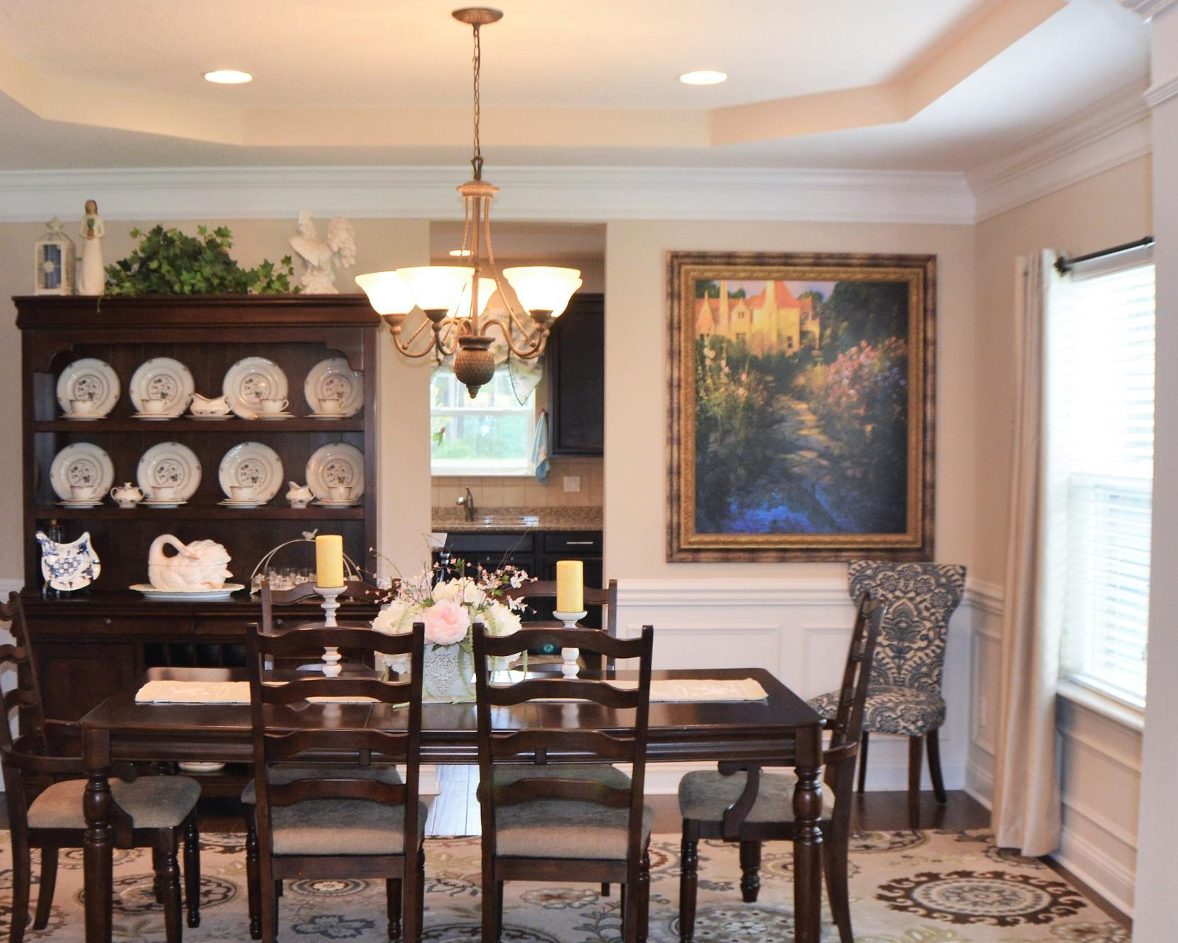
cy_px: 501
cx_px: 508
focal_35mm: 61
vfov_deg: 25.0
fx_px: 2127
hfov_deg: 30.9
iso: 400
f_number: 3.8
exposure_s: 1/80
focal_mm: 24
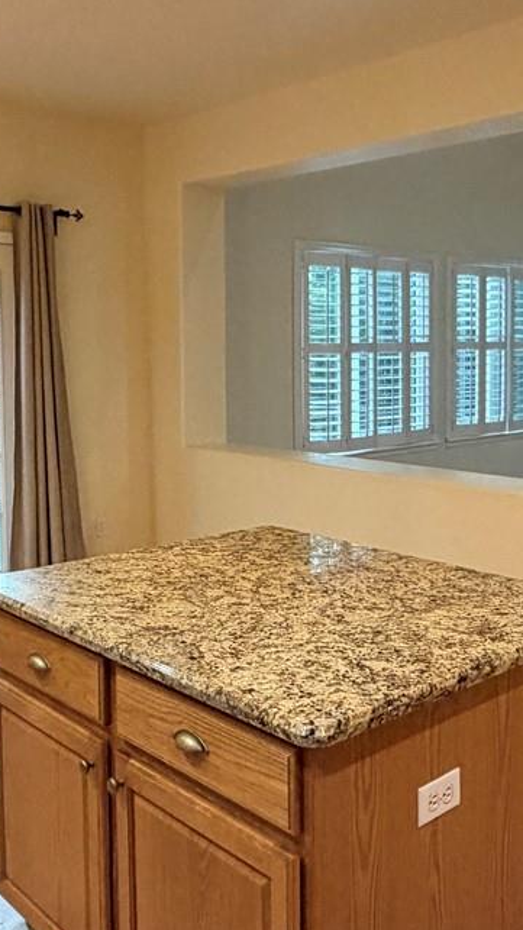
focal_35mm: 38
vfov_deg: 52.6
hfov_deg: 31.1
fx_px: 937
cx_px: 326
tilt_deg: -2.0
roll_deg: -0.2
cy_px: 401
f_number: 2.2
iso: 400
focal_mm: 2.22
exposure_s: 1/60
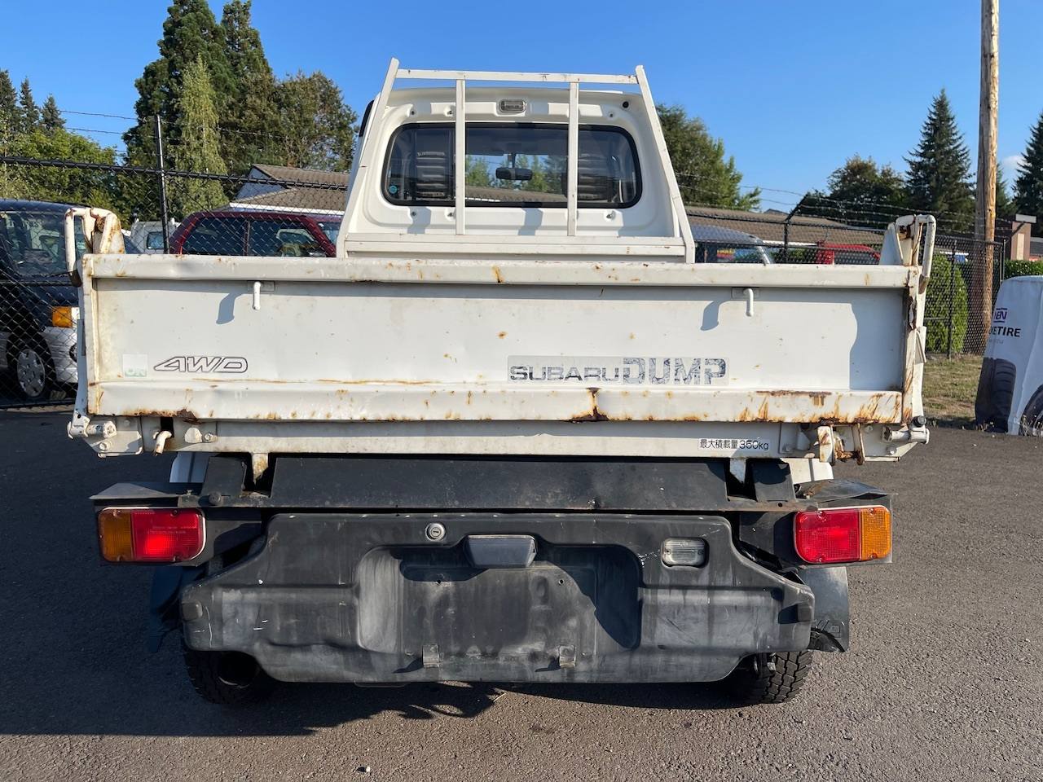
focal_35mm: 25
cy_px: 391
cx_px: 522
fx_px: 753
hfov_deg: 69.4
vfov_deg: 54.9
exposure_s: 1/3165
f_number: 1.6
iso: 32
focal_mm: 5.1
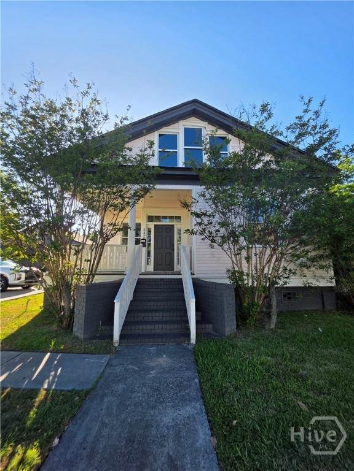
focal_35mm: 13
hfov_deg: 89.9
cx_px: 177
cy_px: 236
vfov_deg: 106.2
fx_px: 177
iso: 40
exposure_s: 1/714
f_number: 1.9
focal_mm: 2.2
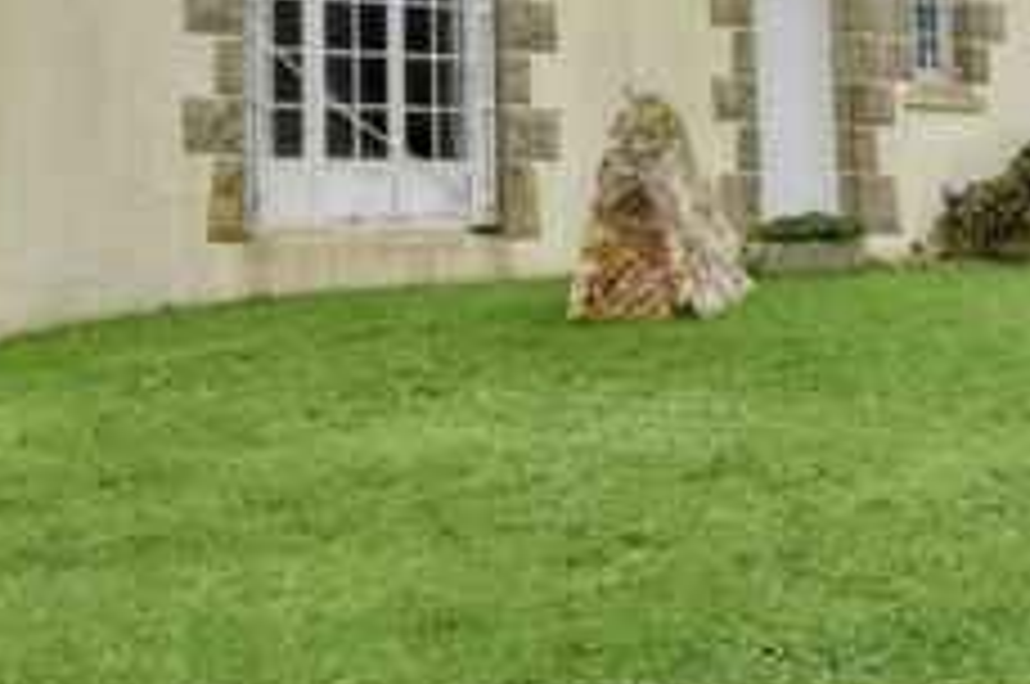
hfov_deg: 31.2
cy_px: 7
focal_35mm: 64
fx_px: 1840
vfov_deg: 20.4
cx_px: 459
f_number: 8
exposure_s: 1/160
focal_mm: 18.4
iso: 800
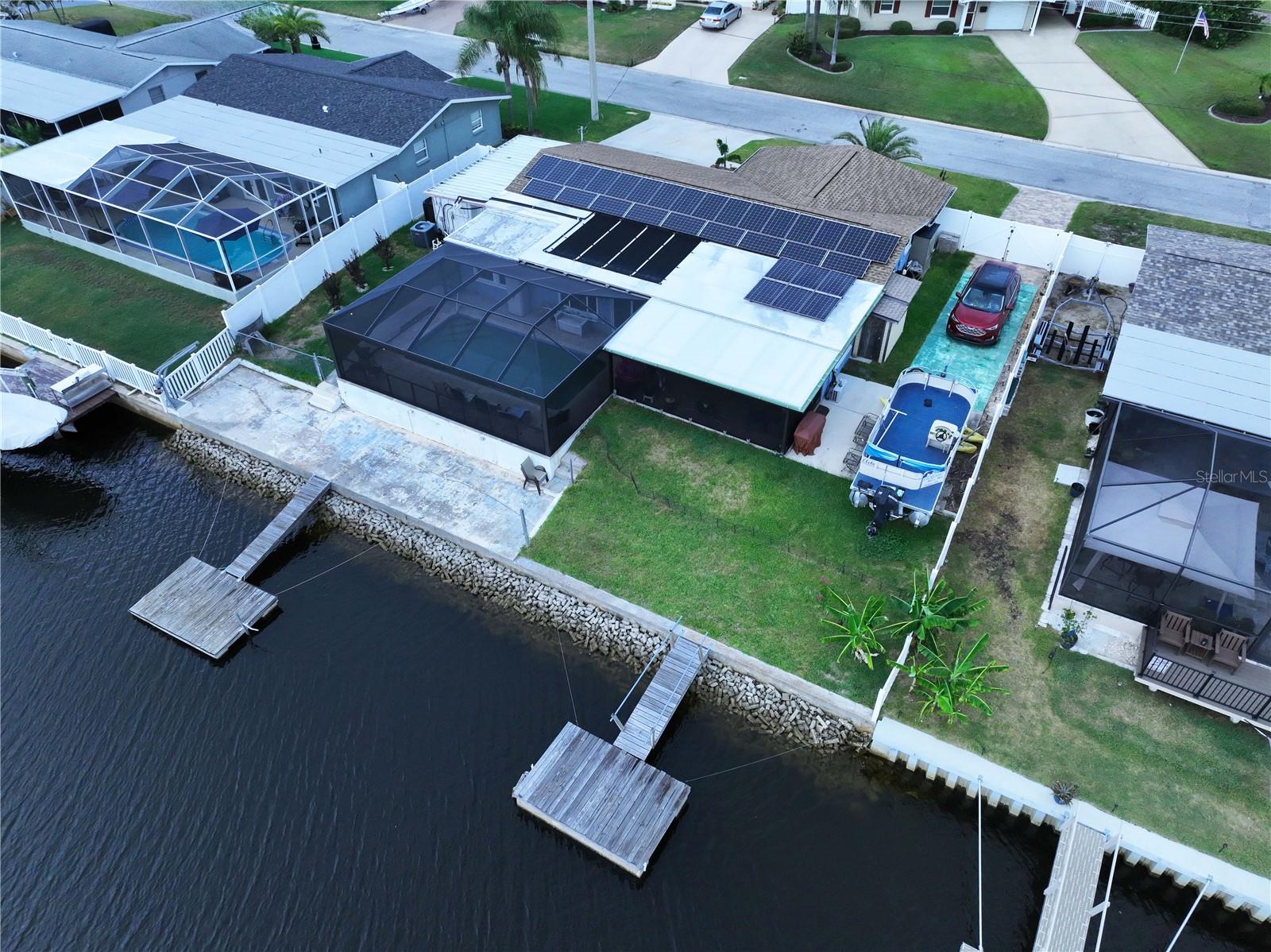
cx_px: 636
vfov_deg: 56.8
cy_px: 476
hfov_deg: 71.6
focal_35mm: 24
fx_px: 881
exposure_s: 1/320
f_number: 3.2
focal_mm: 12.29
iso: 400
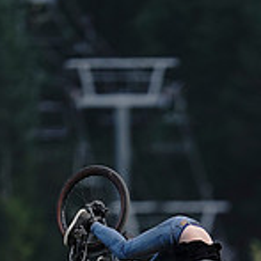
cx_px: 243
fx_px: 13342
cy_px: 323
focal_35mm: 1564
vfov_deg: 1.1
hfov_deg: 1.1
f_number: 4
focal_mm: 600
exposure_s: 1/1600
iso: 1600
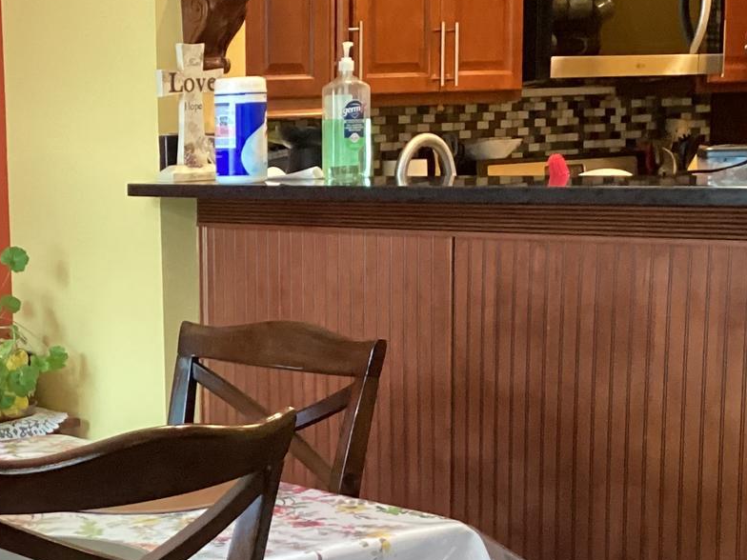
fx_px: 1748
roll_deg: +0.6
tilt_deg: -10.1
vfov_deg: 18.1
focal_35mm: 81
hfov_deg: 23.4
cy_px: 443
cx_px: 62
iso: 400
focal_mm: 3.3
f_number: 2.4
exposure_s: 1/60
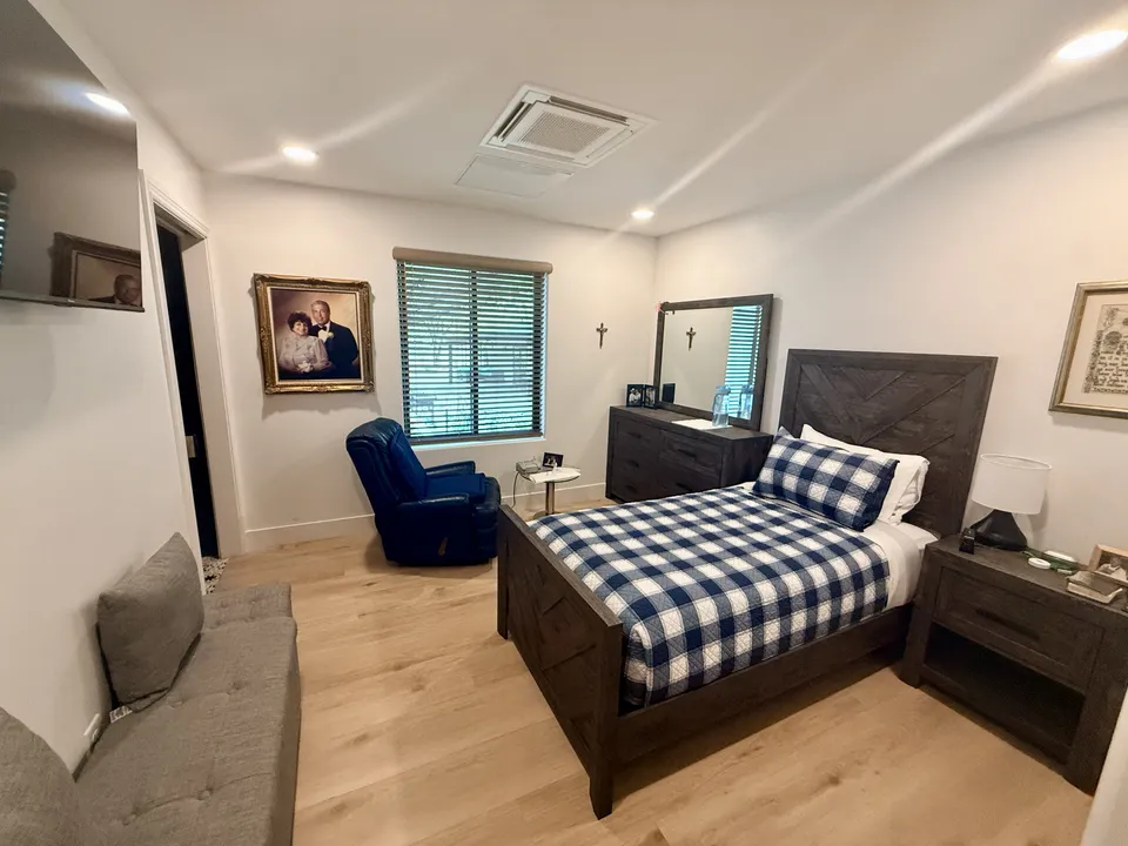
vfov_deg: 85.7
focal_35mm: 14
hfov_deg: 102.1
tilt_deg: -10.5
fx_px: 456
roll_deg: -1.9
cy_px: 423
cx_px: 564
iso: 320
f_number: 2.2
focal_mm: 2.2
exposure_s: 1/60
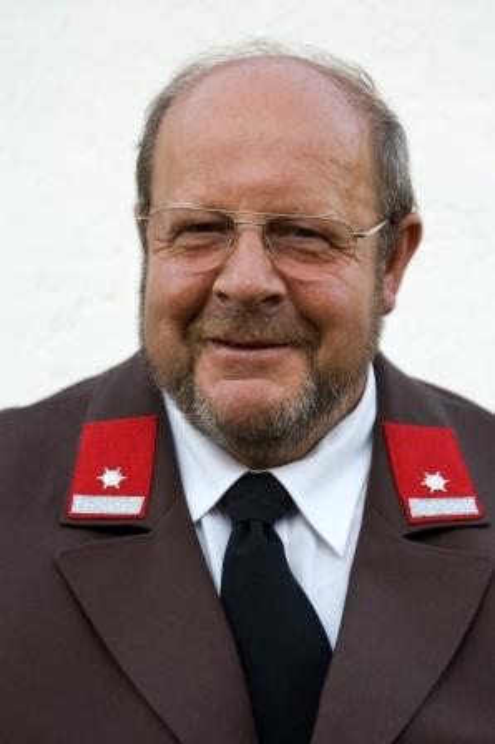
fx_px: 1425
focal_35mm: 69
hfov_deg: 19.7
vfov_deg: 29.3
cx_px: 248
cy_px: 372
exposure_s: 1/80
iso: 200
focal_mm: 46
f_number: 4.5
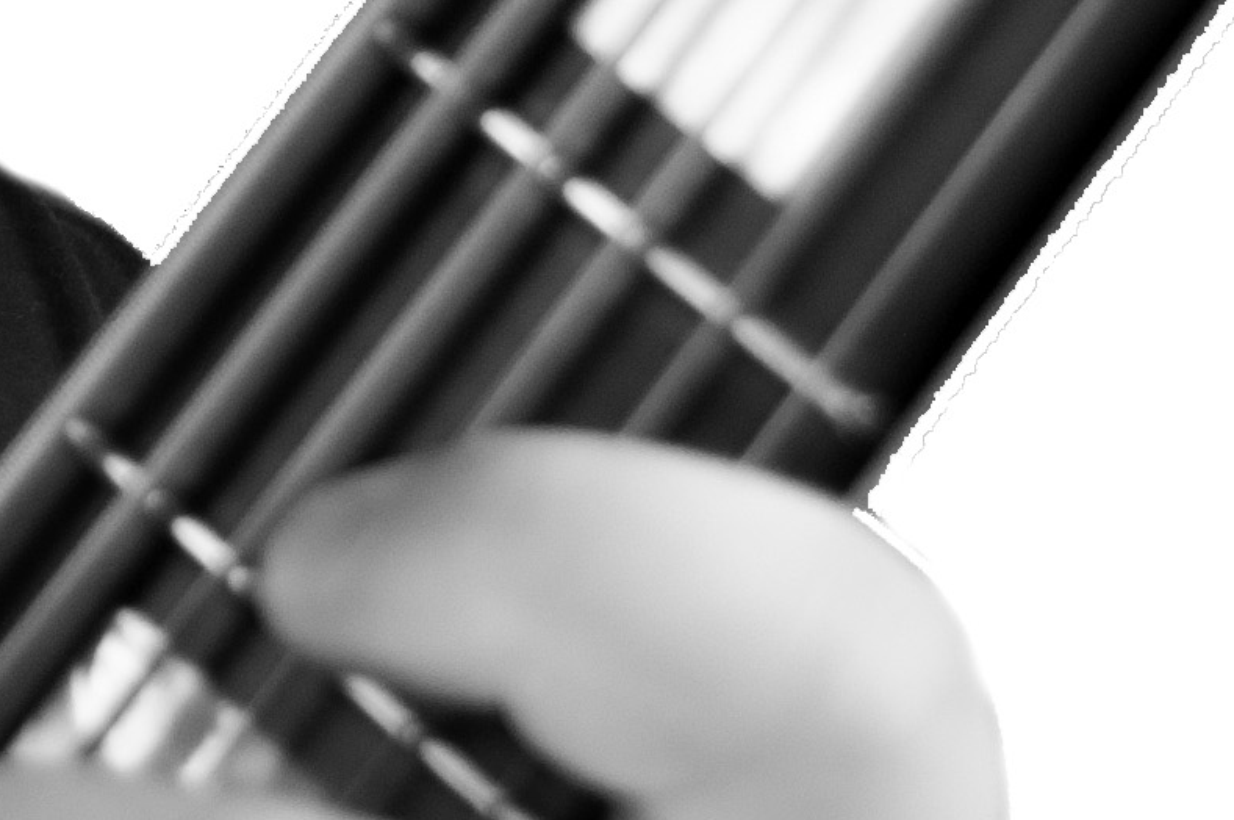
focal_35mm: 261
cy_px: -80
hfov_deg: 7.5
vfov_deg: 5.2
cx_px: -1448
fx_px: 8935
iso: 400
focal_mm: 32
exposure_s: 1/30
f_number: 4.2
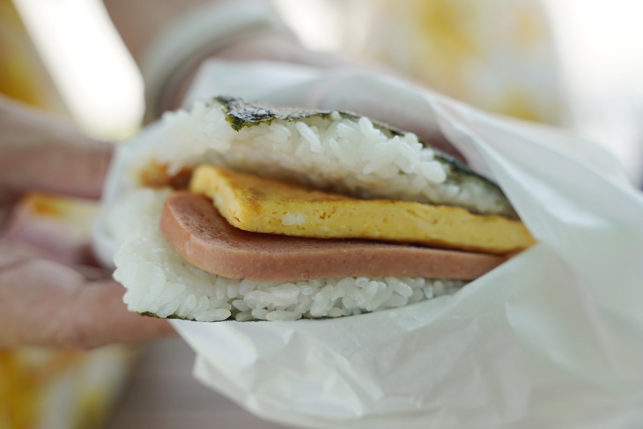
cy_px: 214
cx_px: 322
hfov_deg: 35.0
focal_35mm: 57
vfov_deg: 23.8
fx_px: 1018
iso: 100
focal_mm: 57
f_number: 4.5
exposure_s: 1/80
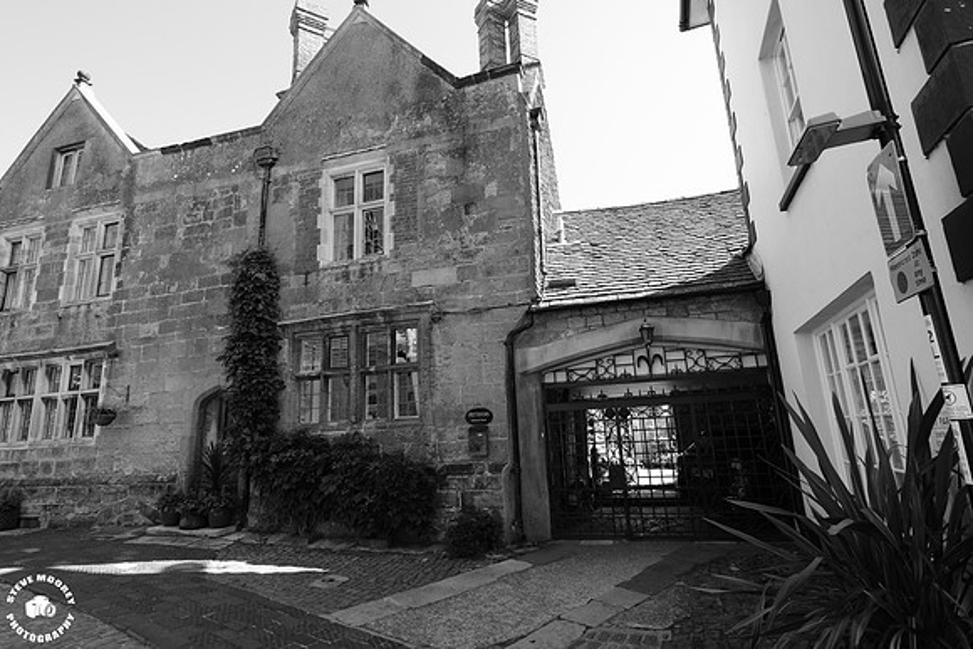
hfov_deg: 90.0
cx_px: 486
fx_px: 487
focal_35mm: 18
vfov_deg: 67.4
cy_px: 324
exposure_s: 1/125
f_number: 9
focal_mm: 12
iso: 500
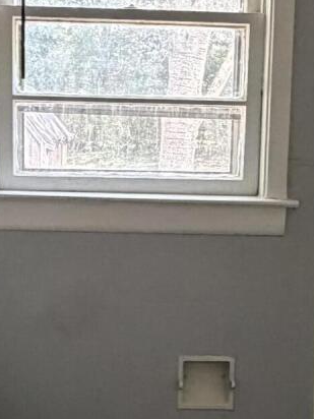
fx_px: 822
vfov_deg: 28.5
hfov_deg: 21.6
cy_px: 233
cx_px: 165
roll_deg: -1.6
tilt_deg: -8.7
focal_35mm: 68
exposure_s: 1/60
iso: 400
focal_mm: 2.22
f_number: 2.2
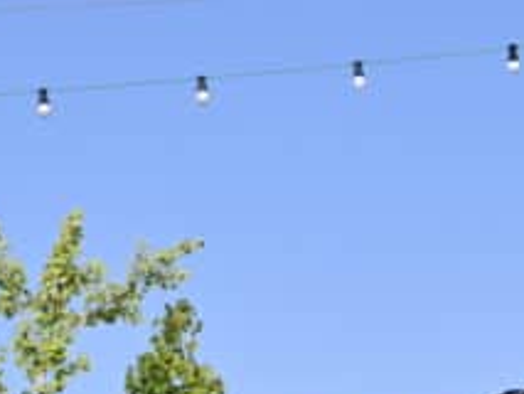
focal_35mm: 231
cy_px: 678
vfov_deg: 6.3
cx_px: 86
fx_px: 3499
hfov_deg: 8.5
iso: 200
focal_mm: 50
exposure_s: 1/250
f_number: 6.3
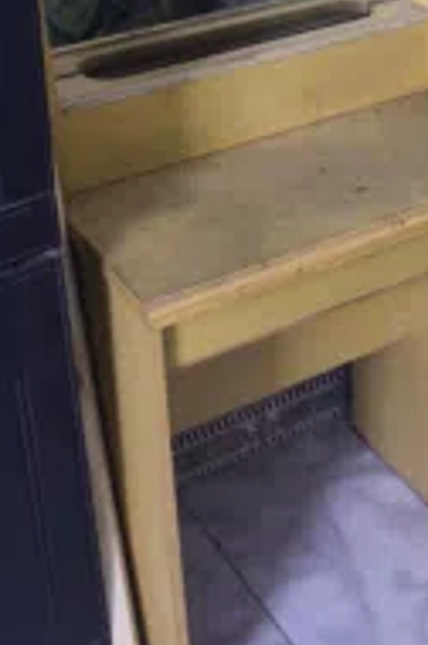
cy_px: 14
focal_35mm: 68
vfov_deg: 28.1
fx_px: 1217
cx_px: 363
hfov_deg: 19.7
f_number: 1.6
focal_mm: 6.57
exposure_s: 1/33.3
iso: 640
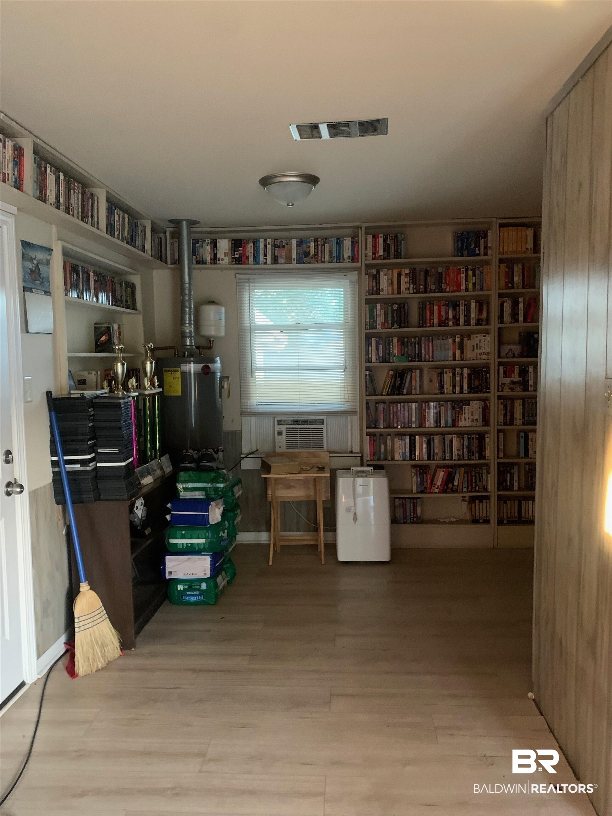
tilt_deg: -4.6
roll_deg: -0.4
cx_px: 306
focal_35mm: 26
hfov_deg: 53.1
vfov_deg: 67.3
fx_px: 613
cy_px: 408
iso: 640
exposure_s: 1/30
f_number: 1.8
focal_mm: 4.25
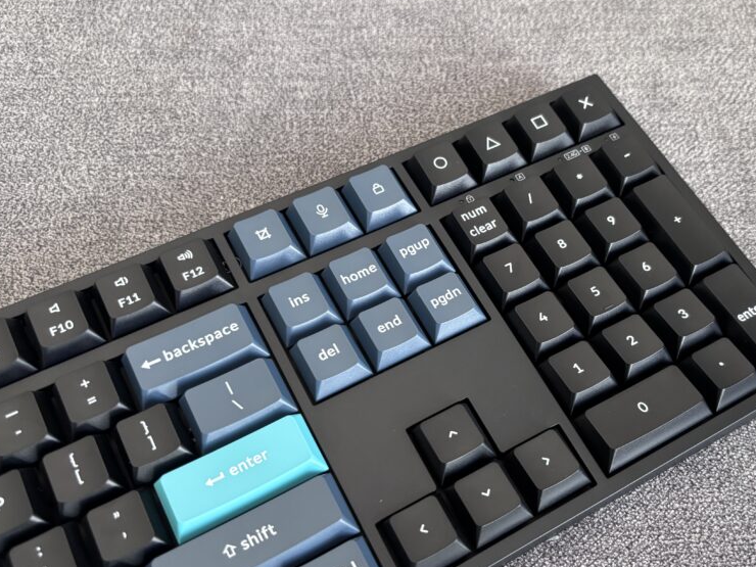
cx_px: 477
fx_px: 786
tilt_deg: -58.2
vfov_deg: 39.6
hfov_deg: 50.8
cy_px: 328
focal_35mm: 36
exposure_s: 1/60
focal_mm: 5.96
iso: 250
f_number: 1.6
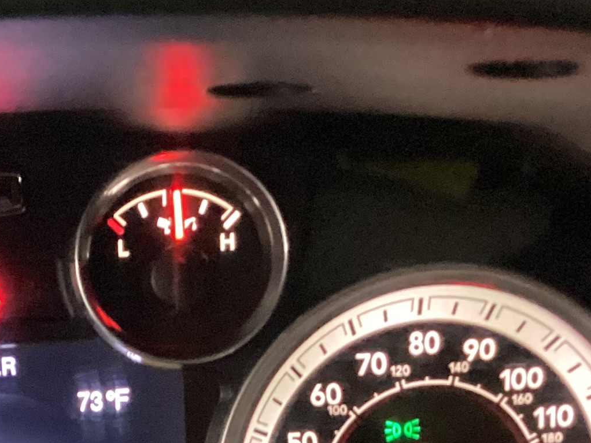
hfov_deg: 19.1
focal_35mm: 99
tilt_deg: -29.4
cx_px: -35
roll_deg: -1.1
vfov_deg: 14.2
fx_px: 1691
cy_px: 601
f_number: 2.4
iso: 800
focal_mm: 3.3
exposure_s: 1/24
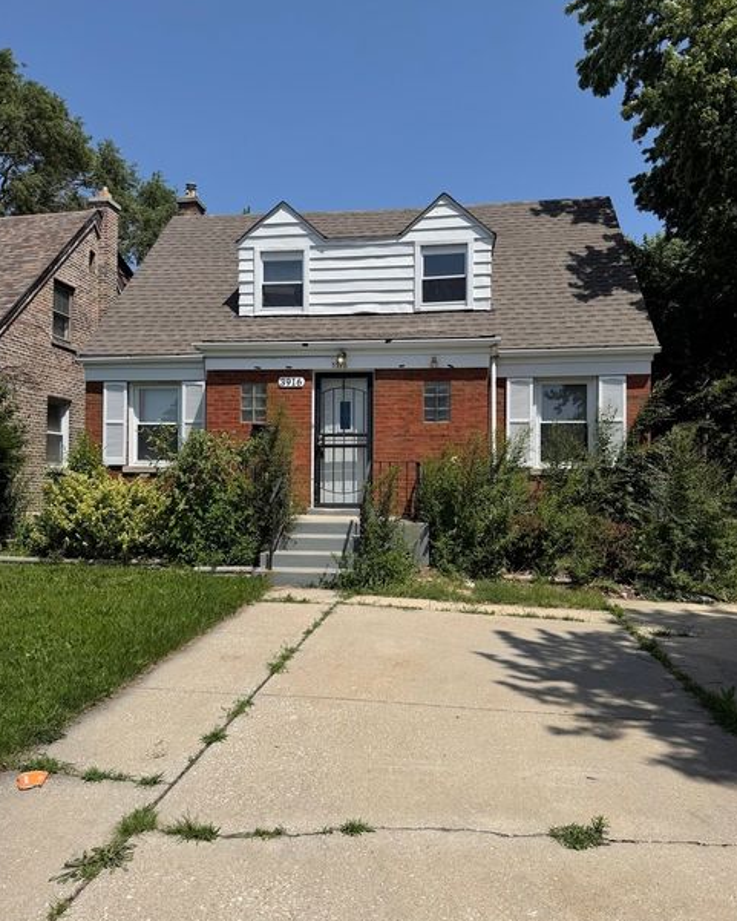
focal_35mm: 26
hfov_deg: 54.9
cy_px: 462
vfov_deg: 66.0
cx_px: 369
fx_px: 709
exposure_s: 1/6711
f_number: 1.78
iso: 80
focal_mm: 6.76
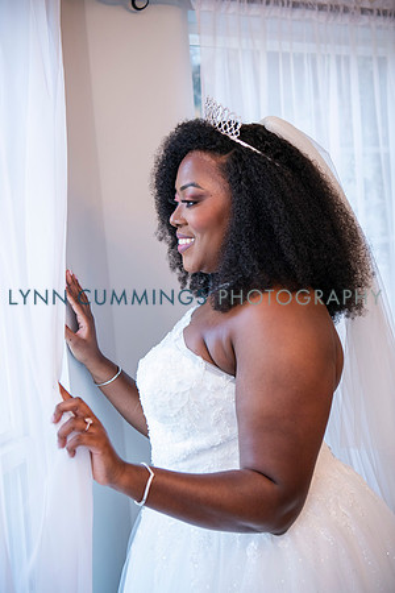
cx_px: 198
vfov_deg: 38.2
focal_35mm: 52
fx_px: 856
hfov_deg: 26.0
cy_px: 296
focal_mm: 52
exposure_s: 1/320
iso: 640
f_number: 3.5
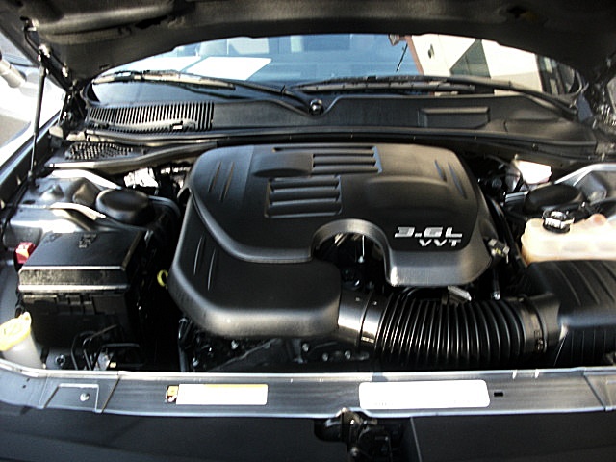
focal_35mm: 36
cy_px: 231
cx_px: 308
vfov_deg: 39.7
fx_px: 641
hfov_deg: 51.4
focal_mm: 6.3
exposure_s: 1/125
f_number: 2.8
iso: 200
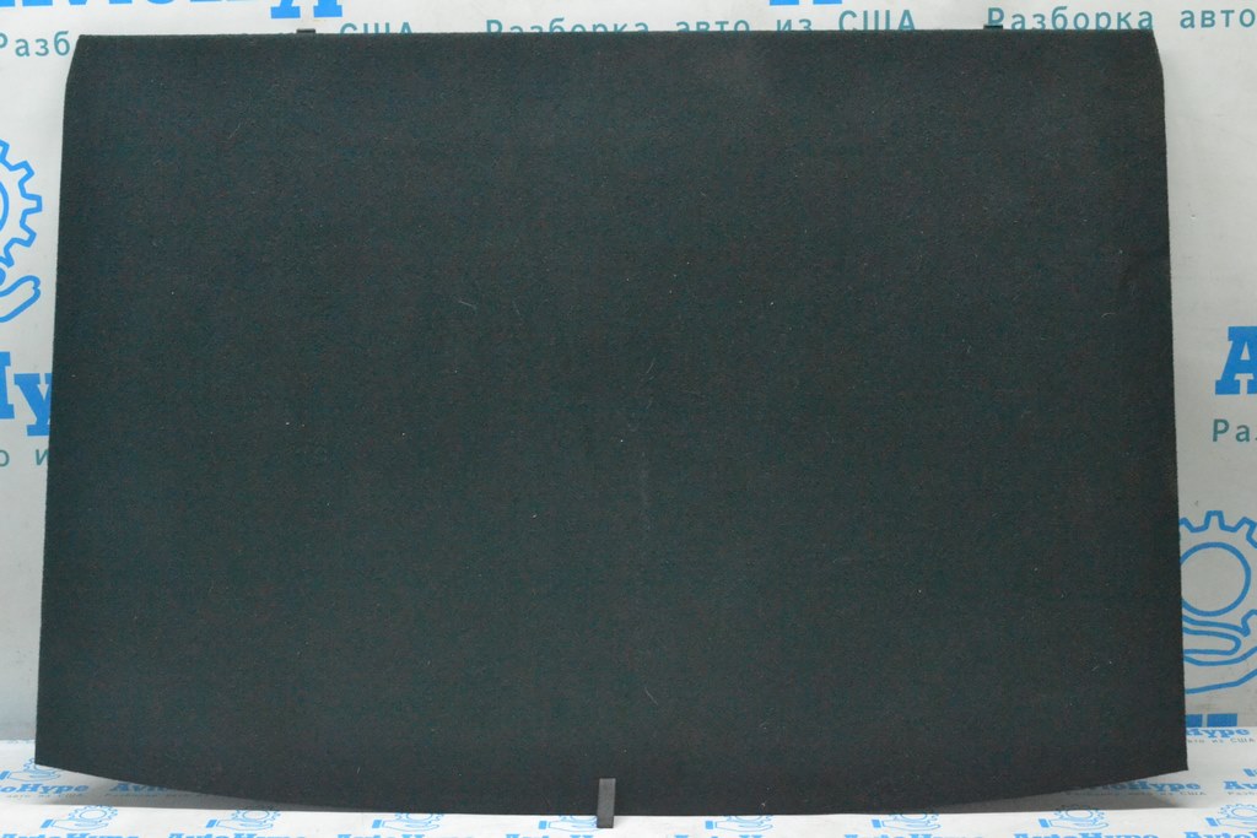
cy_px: 419
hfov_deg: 36.9
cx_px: 628
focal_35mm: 54
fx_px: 1886
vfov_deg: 25.1
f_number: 9
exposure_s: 1/160
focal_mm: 36
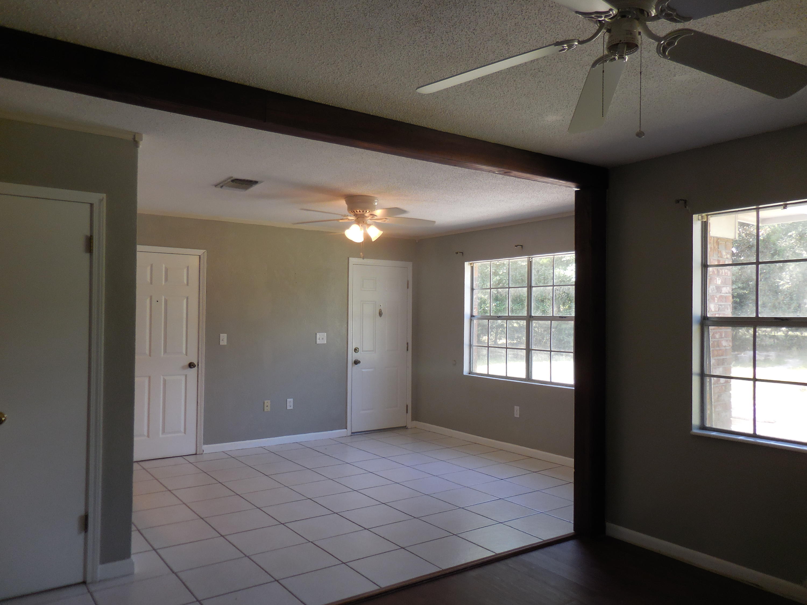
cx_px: 404
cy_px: 302
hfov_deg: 69.4
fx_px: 583
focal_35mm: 25
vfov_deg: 54.9
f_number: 3.3
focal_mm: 4.5
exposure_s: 1/50
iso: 125
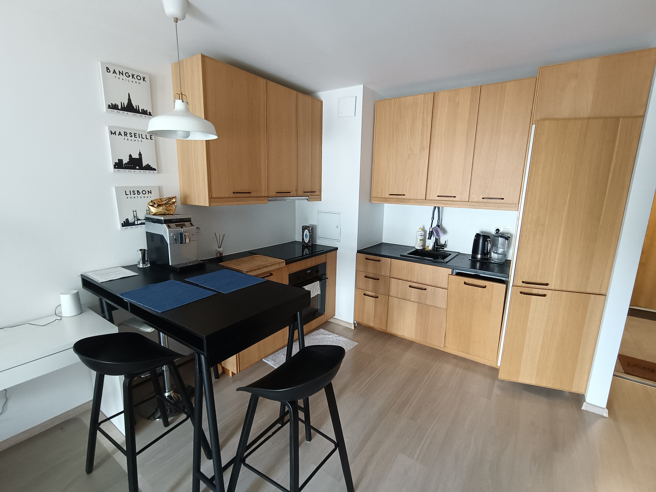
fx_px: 303
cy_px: 246
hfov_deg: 94.5
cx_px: 328
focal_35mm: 16
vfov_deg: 78.1
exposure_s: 1/25
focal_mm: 1.68
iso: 400
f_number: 2.2
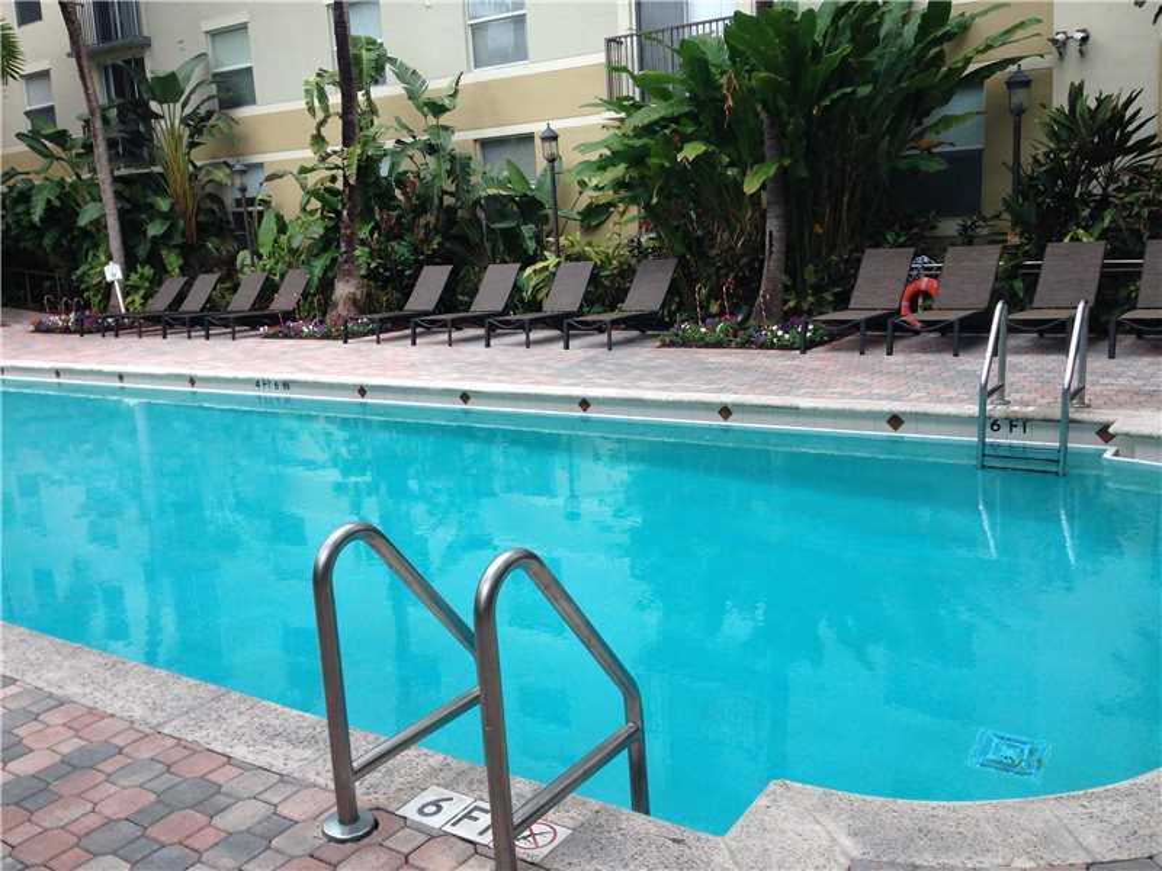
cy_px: 436
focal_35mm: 33
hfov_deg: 55.4
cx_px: 581
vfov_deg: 42.9
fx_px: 1108
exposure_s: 1/120
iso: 80
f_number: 2.4
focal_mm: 4.12
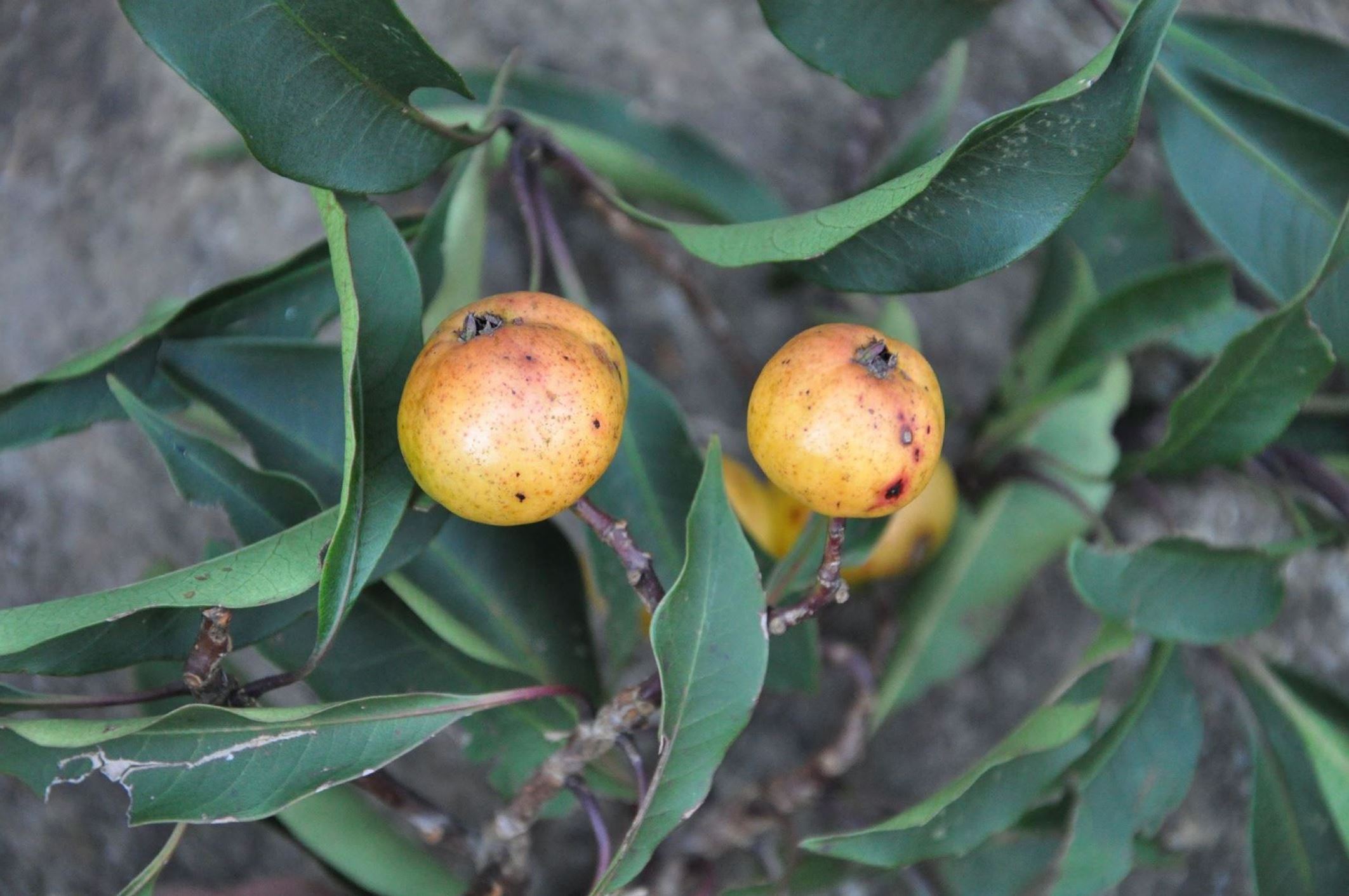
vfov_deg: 10.1
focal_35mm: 135
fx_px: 5052
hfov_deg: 15.2
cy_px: 448
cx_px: 674
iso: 1600
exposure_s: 1/30
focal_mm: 90
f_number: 5.6
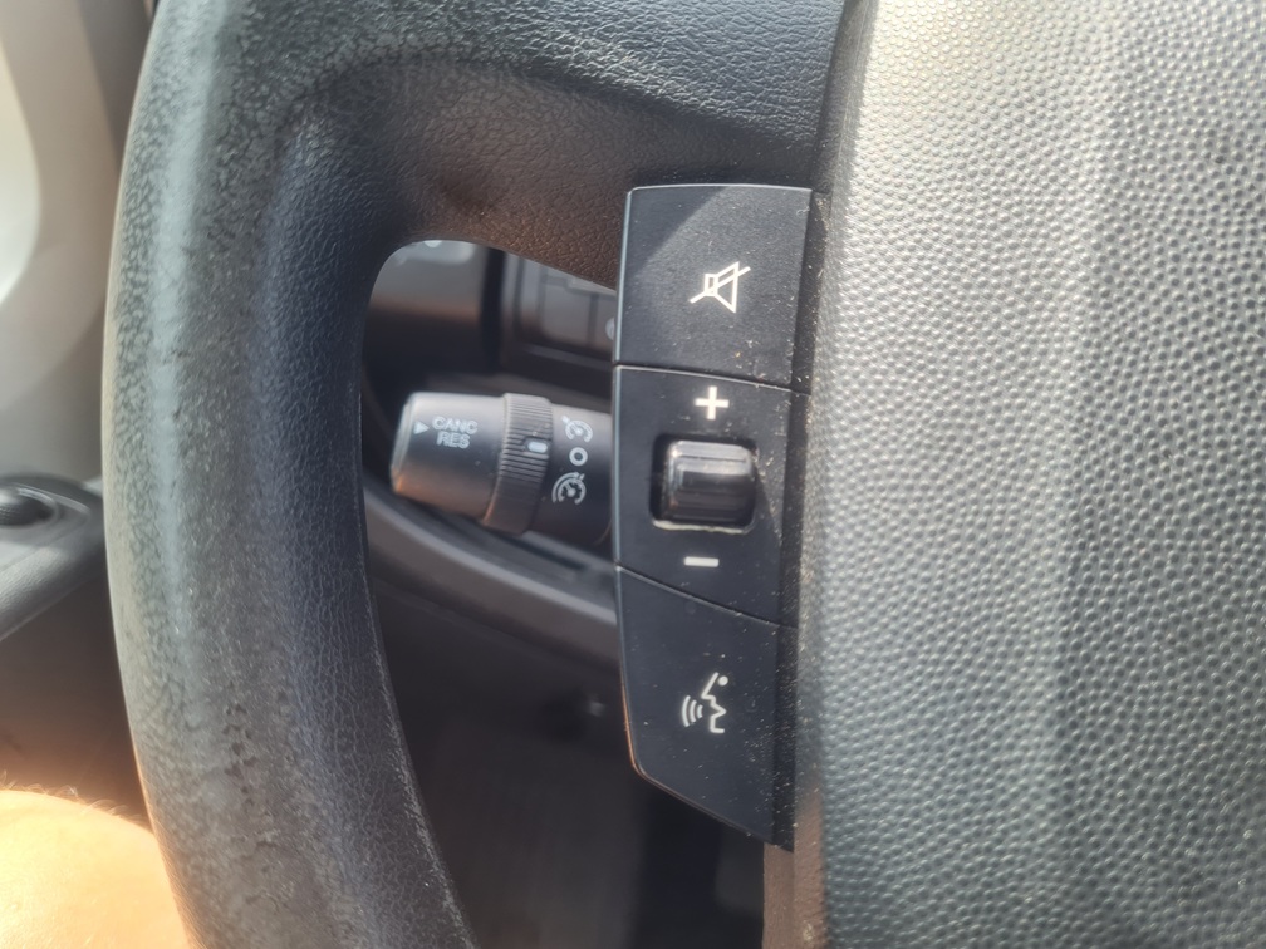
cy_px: 474
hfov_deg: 67.3
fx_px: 951
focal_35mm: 26
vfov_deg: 53.1
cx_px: 633
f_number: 1.8
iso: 50
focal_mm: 5.4
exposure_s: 1/162
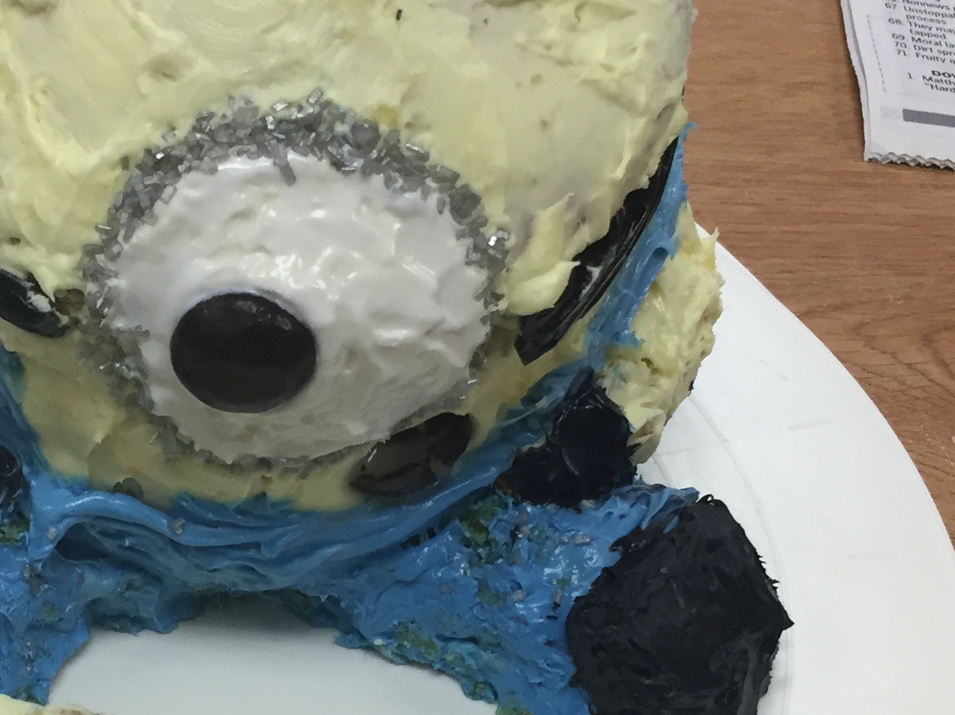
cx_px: 211
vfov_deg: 19.9
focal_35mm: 73
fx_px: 2013
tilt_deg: -45.8
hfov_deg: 26.3
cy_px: 568
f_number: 2.2
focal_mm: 4.15
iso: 40
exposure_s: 1/40
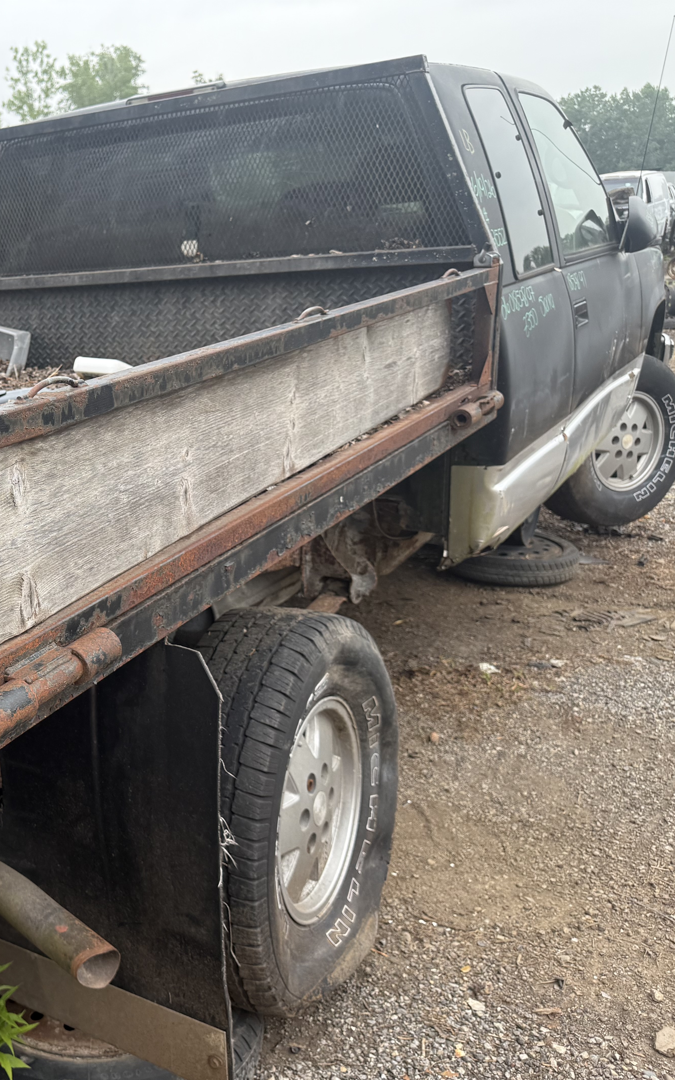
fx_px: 1001
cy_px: 540
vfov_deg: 56.7
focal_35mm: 34
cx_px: -12
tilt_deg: -14.7
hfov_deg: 33.8
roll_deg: +3.6
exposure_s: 1/309
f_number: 1.78
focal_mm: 6.76
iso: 100
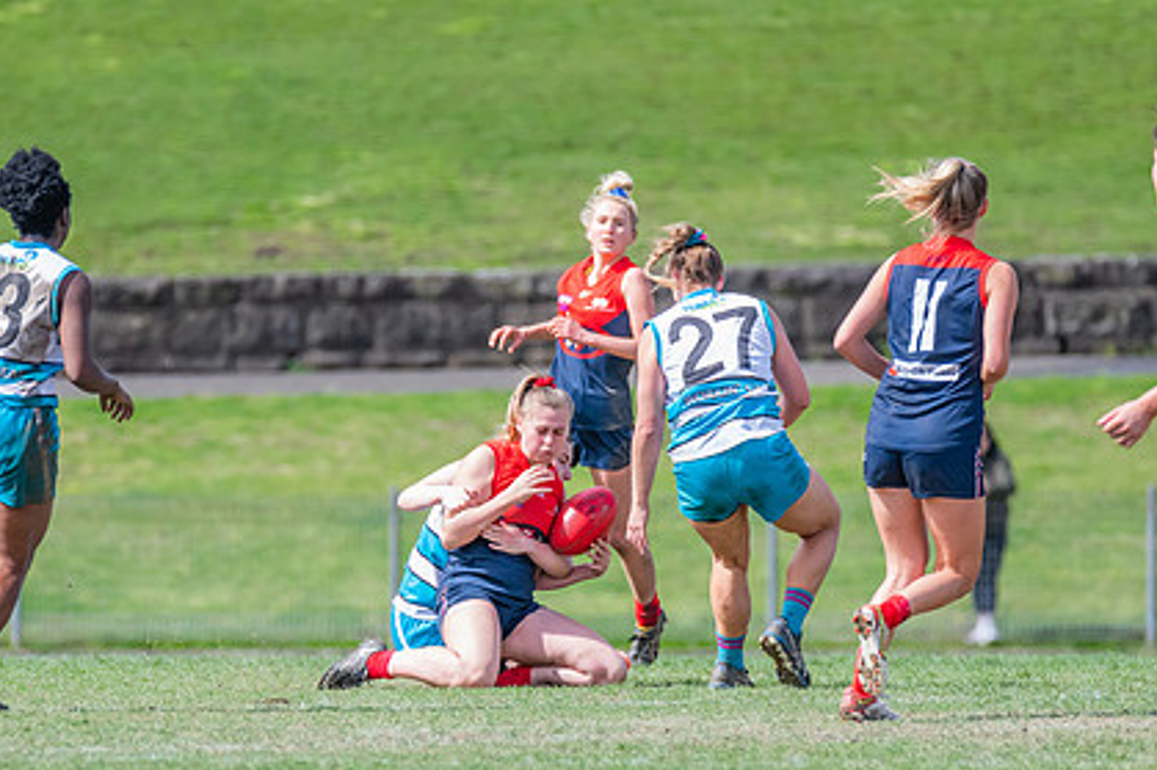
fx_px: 23676
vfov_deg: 1.9
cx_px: 419
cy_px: 419
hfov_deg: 2.8
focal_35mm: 737
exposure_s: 1/1600
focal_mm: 450
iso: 800
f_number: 7.1
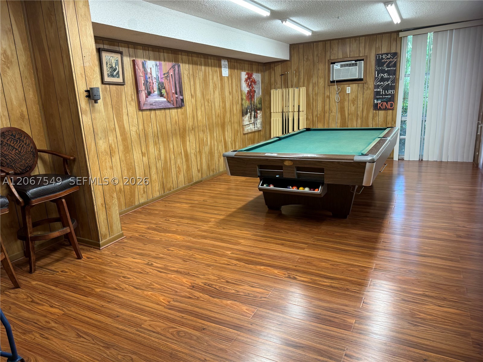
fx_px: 335
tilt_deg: -13.3
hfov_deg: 71.6
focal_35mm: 24
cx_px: 242
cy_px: 181
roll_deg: +3.2
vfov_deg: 56.8
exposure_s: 1/120
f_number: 1.78
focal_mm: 6.76
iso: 160
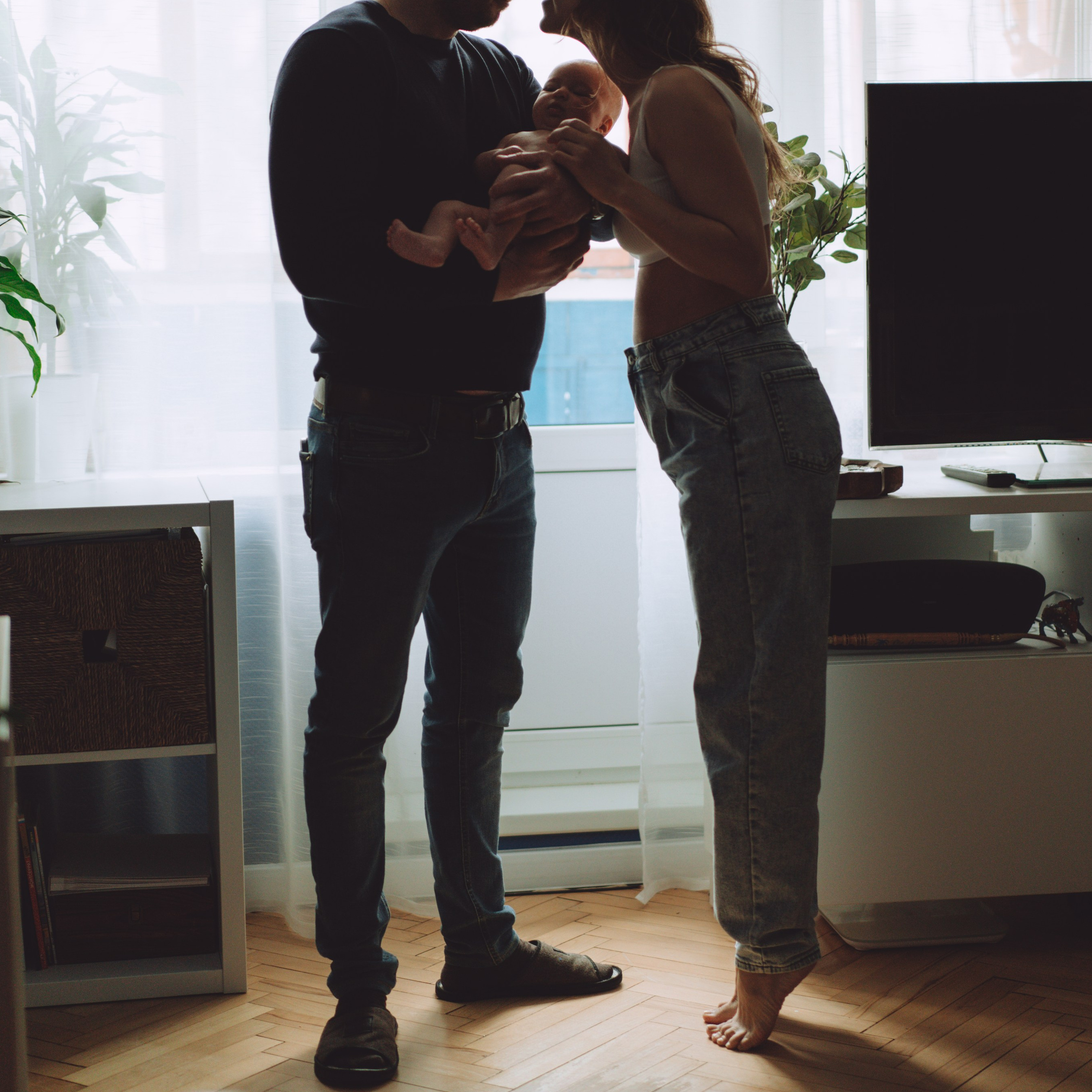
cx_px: 552
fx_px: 2534
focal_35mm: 71
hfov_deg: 24.3
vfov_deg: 24.3
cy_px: 417
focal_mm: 55
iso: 800
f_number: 1.8
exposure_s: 1/200
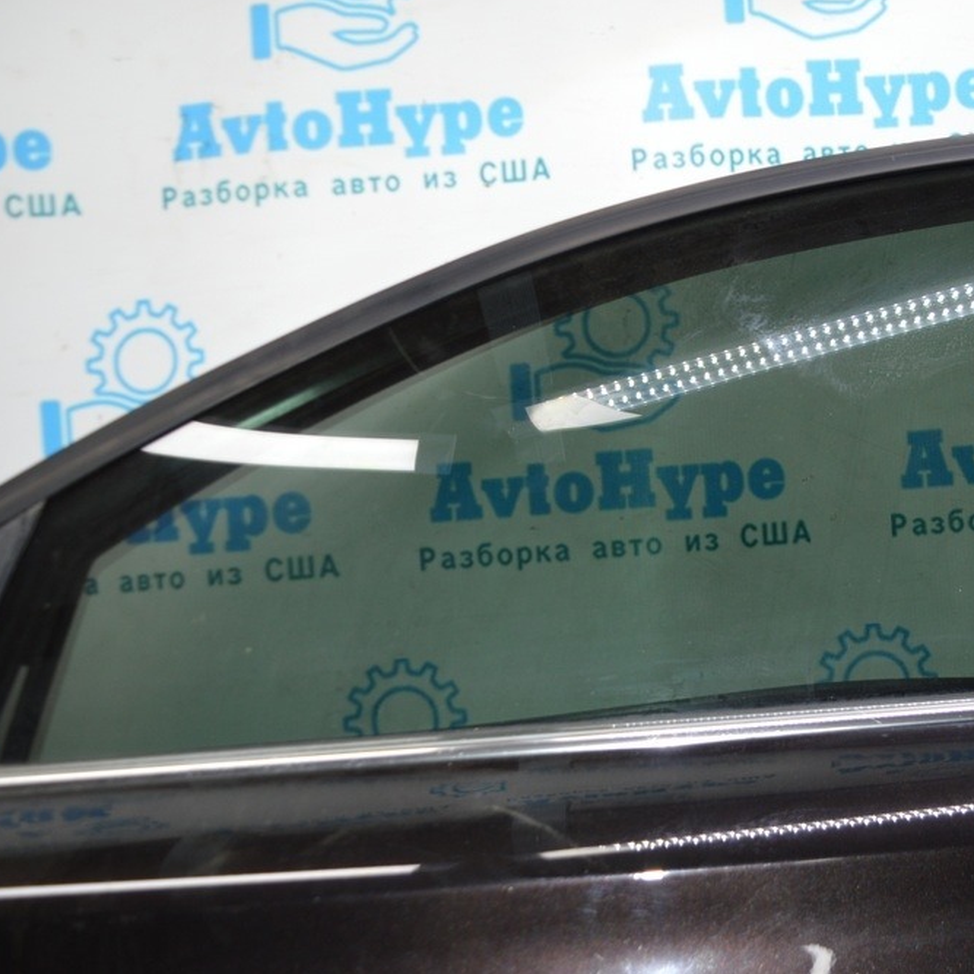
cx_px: 637
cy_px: 484
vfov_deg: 39.2
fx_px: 1369
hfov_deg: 38.8
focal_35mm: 43
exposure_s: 1/125
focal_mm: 22
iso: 360
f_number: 4
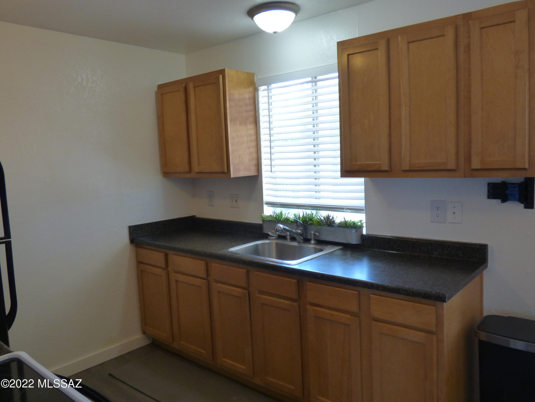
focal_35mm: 28
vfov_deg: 49.7
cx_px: 268
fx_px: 433
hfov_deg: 63.4
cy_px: 201
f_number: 3.2
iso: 250
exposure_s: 1/60
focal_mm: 4.83
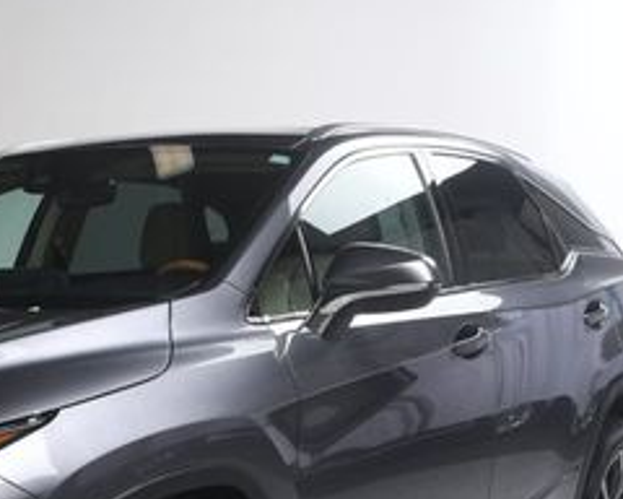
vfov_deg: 19.7
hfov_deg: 24.4
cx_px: 23
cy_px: 520
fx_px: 1383
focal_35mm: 75
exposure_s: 1/160
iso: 100
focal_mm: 20
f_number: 9
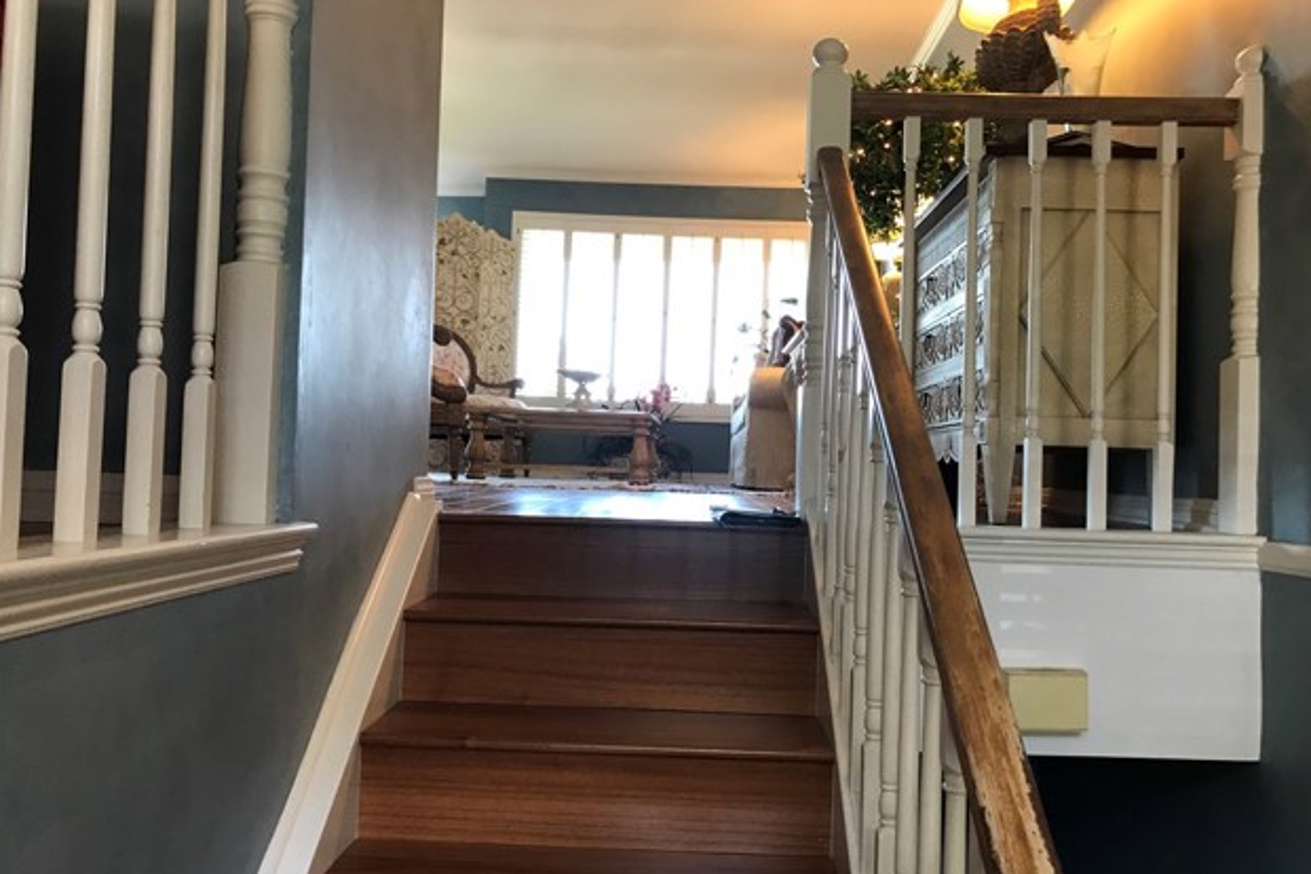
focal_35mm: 30
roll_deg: -3.4
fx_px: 1092
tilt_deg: +0.8
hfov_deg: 61.9
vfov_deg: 43.6
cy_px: 448
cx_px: 667
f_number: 1.8
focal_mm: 3.99
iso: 40
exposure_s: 1/20
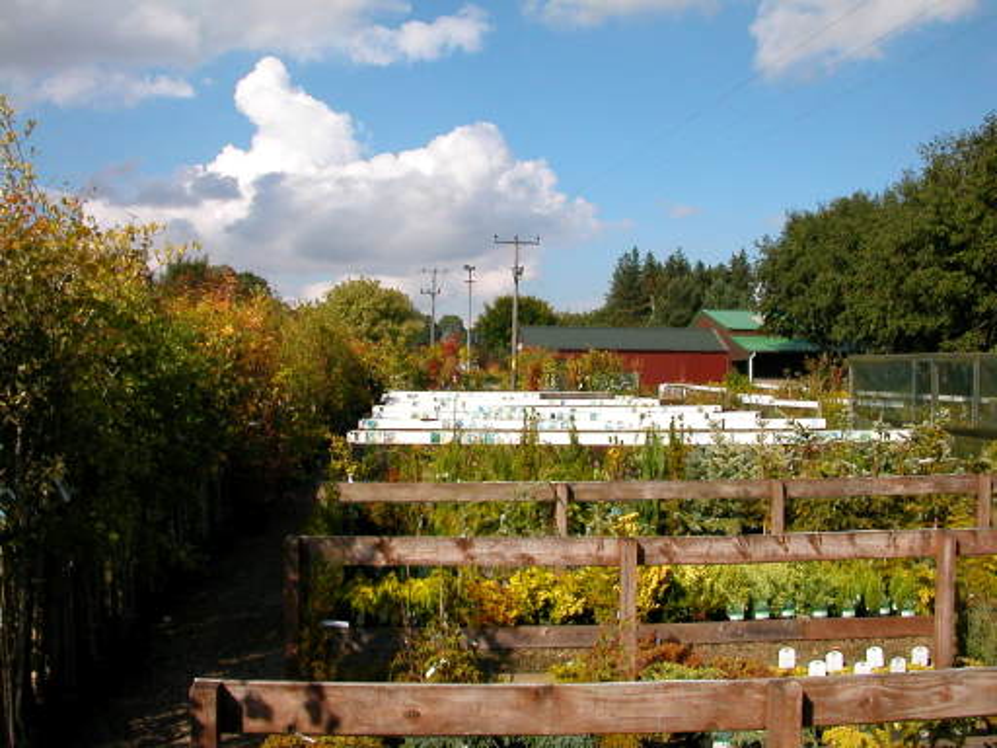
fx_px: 1066
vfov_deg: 38.7
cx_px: 498
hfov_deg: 50.1
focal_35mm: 37
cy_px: 374
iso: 100
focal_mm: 5.6
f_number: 4.5
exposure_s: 1/798
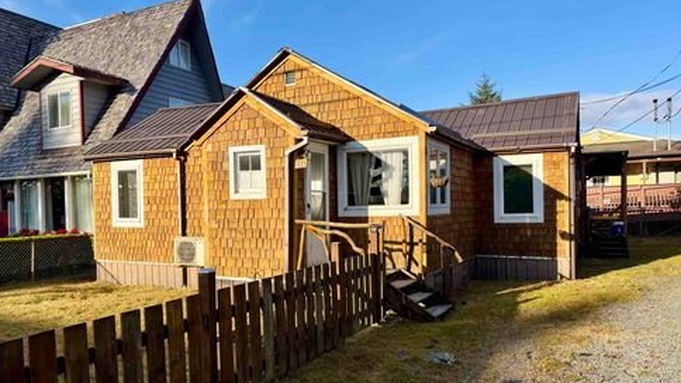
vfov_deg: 42.8
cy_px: 215
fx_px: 487
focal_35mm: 27
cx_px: 338
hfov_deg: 69.9
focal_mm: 6.76
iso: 80
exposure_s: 1/2801
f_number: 1.78
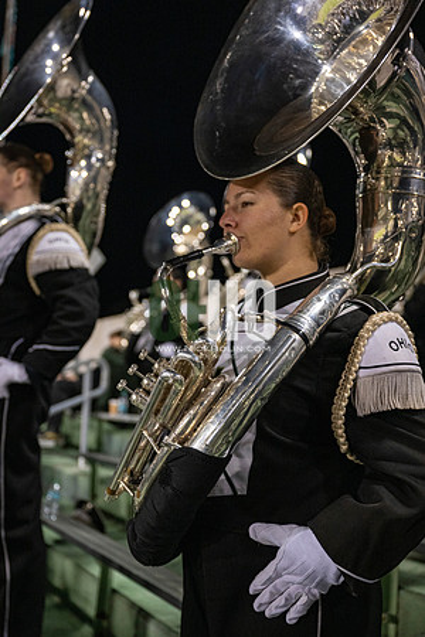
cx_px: 212
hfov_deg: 32.6
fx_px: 726
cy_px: 318
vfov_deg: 47.4
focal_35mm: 41
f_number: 3.2
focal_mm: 41
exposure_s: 1/500
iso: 2000
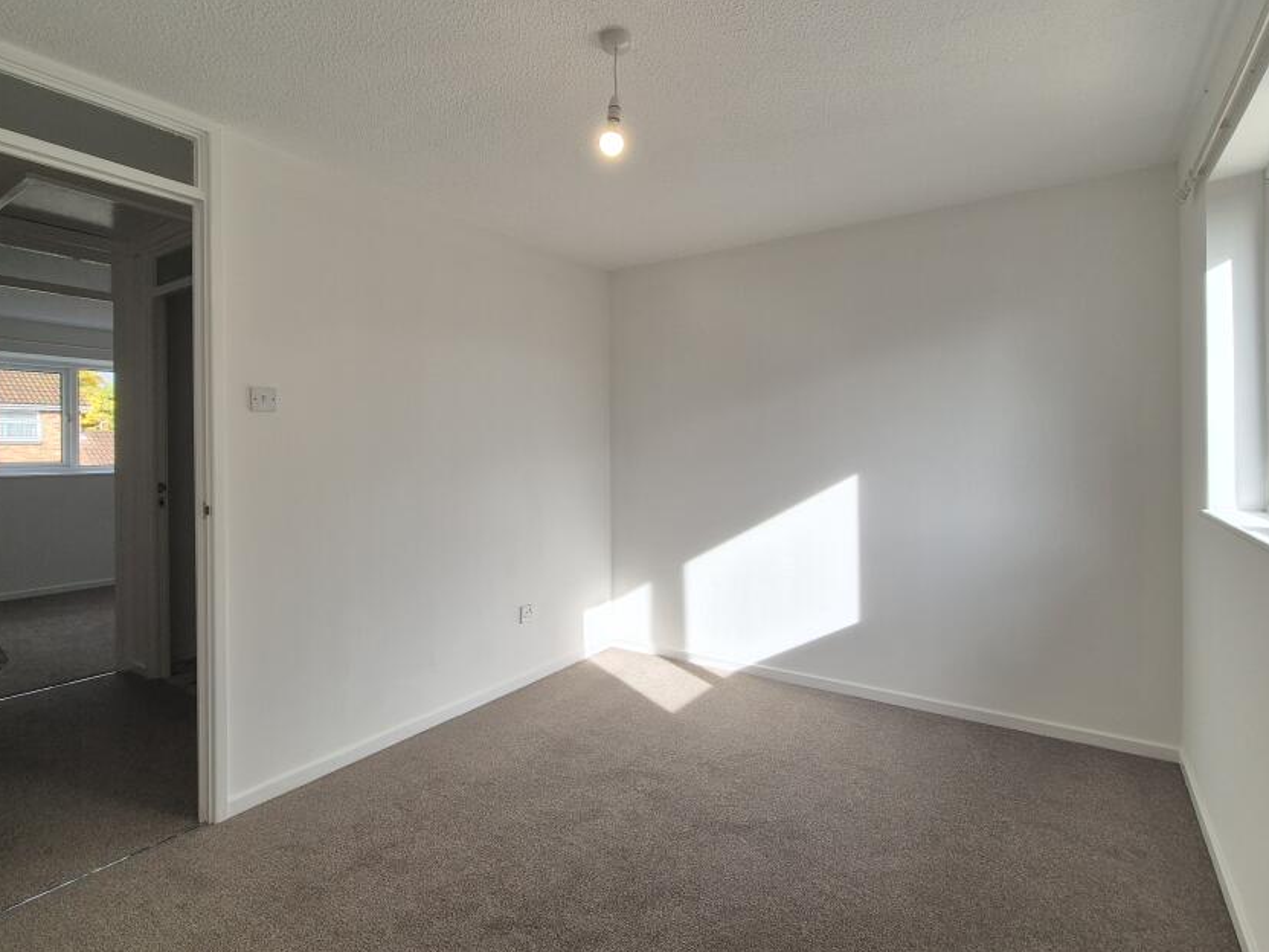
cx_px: 648
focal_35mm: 16
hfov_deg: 94.5
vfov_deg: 78.1
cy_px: 456
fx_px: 587
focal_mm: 2.2
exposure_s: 1/342
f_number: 2.2
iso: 50
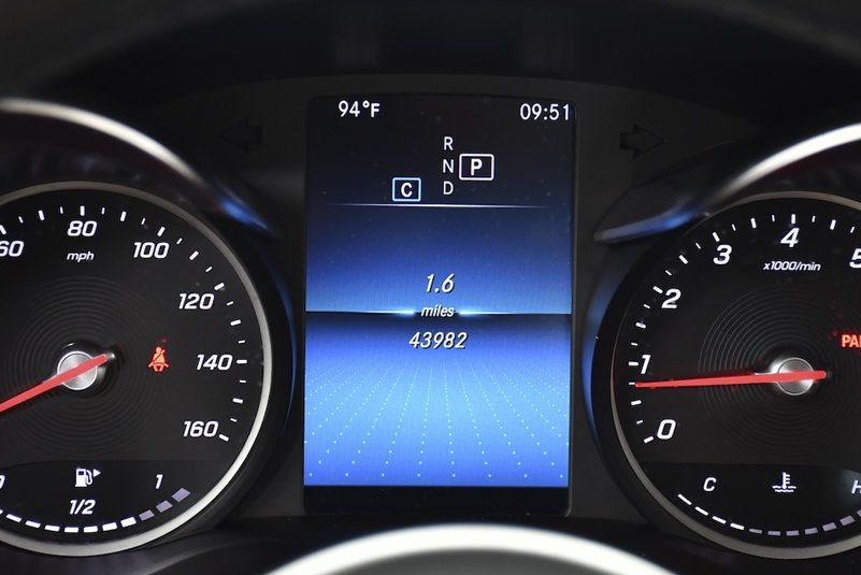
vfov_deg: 14.9
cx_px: 439
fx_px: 2201
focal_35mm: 92
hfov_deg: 22.1
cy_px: 270
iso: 1250
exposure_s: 1/100
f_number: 4.5
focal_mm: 48
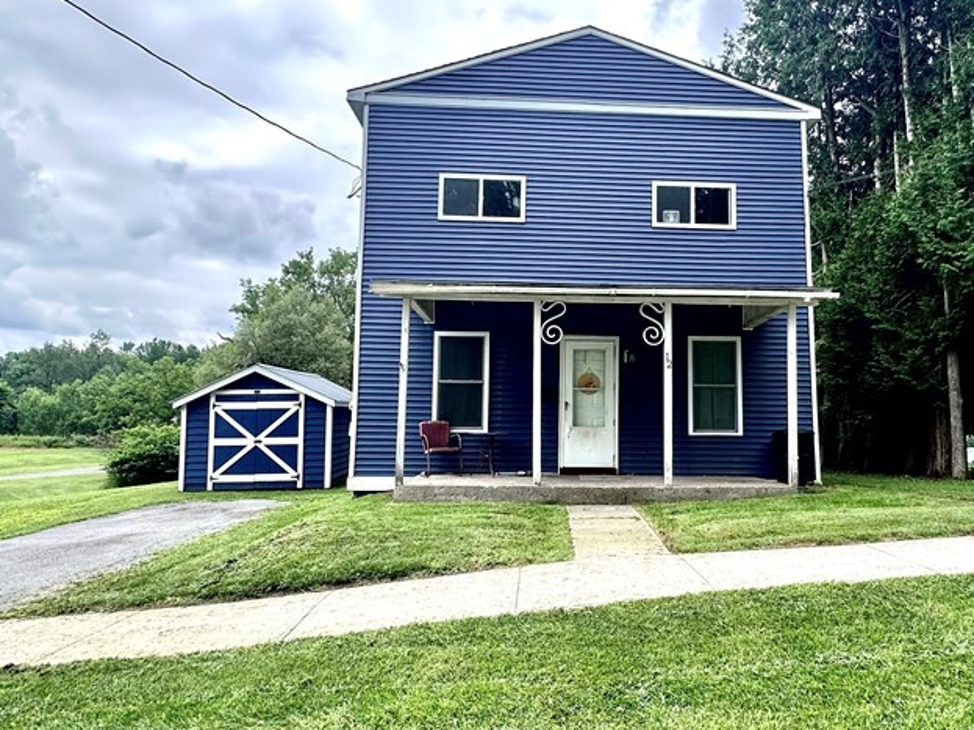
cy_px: 361
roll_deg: +0.0
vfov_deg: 58.9
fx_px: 647
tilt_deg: +5.1
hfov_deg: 73.4
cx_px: 566
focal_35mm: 23
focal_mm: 2.22
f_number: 2.2
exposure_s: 1/520
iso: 40
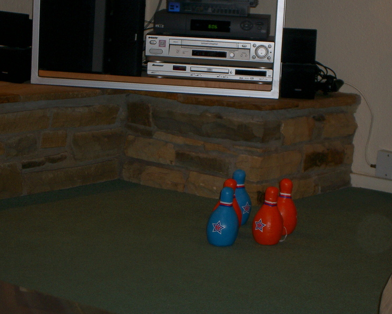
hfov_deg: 17.5
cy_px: 157
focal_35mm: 110
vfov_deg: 14.0
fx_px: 1276
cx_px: 184
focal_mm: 17.4
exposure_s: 1/40
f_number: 4.8
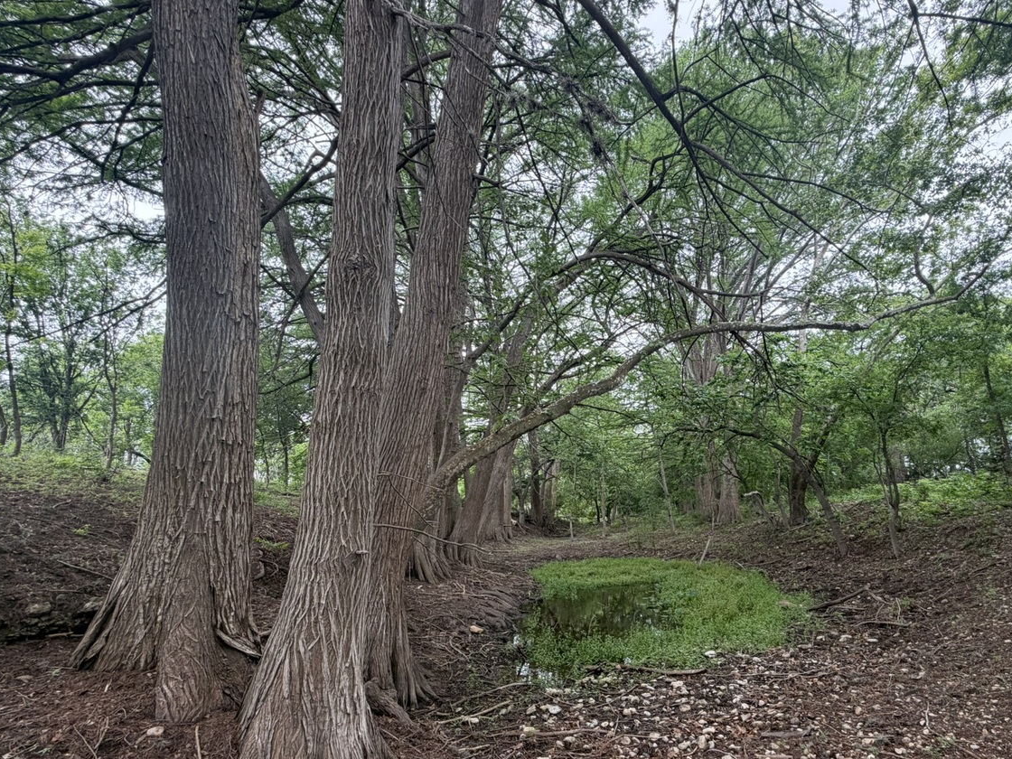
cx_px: 585
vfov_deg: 71.1
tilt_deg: +6.4
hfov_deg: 87.1
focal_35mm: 18
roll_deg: +1.8
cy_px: 445
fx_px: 526
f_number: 2.2
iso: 50
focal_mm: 2.22
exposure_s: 1/144
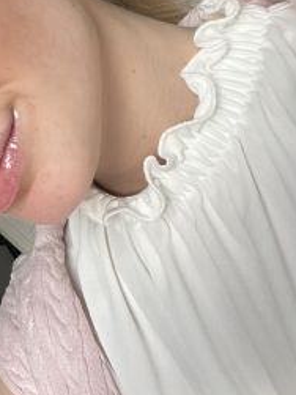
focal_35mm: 55
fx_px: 628
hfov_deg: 25.4
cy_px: 124
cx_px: 11
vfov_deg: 34.6
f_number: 2.2
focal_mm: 2.71
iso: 160
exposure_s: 1/60
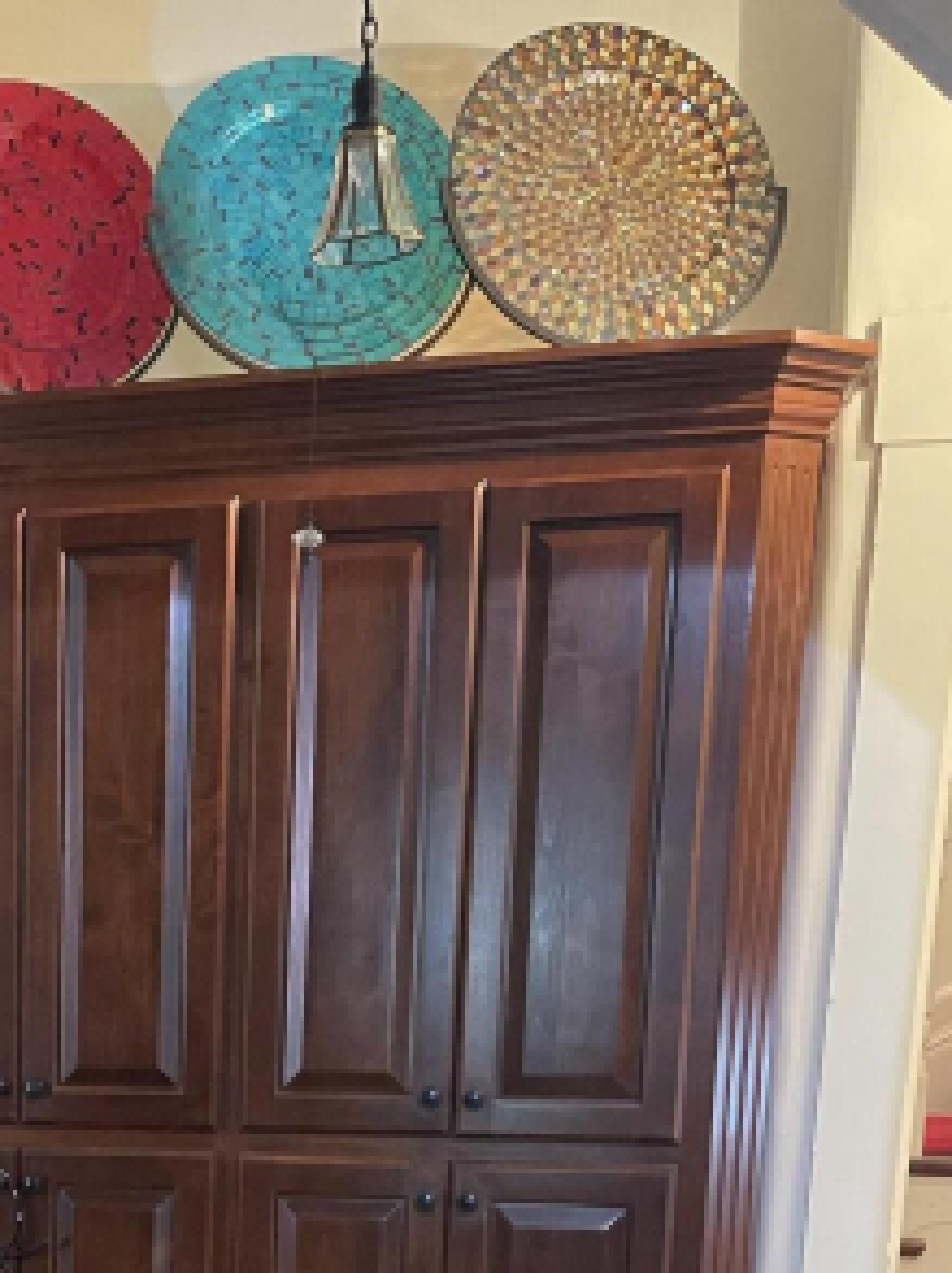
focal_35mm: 57
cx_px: -35
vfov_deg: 30.5
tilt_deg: -11.4
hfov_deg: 24.3
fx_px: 2095
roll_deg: +0.3
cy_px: 1379
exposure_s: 1/30
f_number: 1.6
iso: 800
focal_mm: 5.1
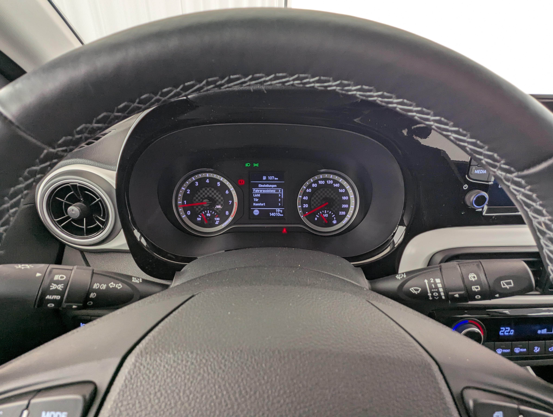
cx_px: 276
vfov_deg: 78.2
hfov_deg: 94.4
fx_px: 256
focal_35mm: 16
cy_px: 208
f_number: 2.2
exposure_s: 1/37.8
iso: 66
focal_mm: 2.35
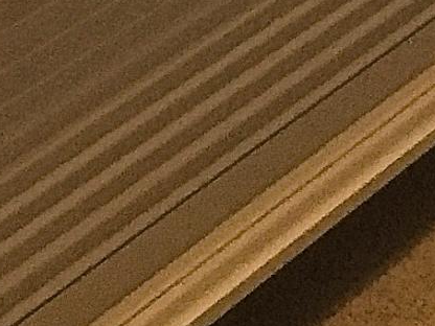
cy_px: -735
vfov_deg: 6.4
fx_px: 2626
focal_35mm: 209
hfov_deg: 9.0
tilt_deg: -13.6
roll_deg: -1.0
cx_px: -386
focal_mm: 4.15
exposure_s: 1/15
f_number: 2.2
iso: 50
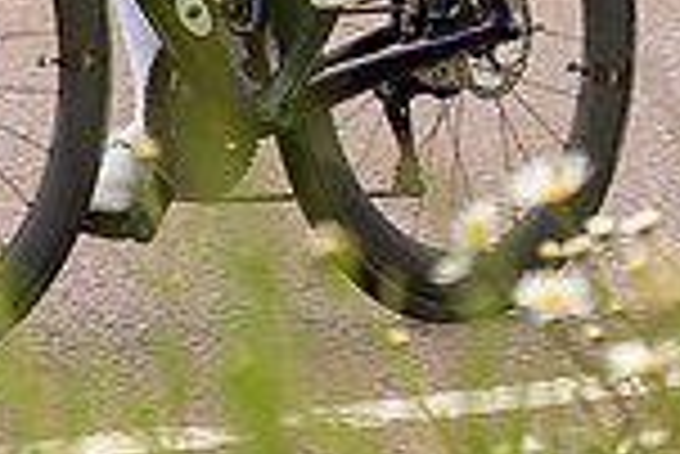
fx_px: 10663
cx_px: 35
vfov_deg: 2.4
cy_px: -674
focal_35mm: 564
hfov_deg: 3.6
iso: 160
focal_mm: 70
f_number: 3.5
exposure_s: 1/1000
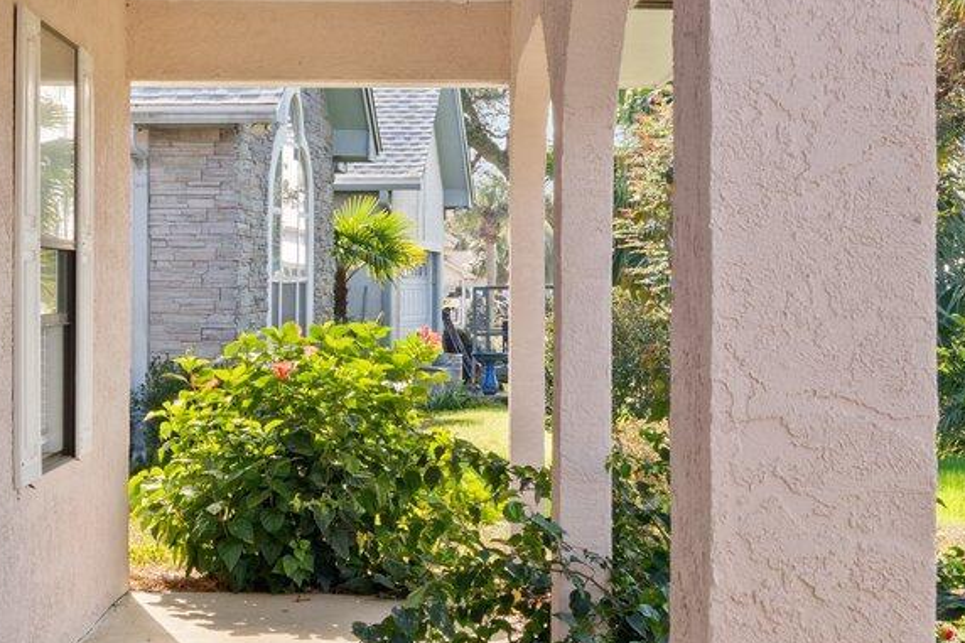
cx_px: 407
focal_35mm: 86
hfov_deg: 23.6
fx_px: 2304
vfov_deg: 15.9
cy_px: 288
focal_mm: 24
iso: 100
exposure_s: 1/15
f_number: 9
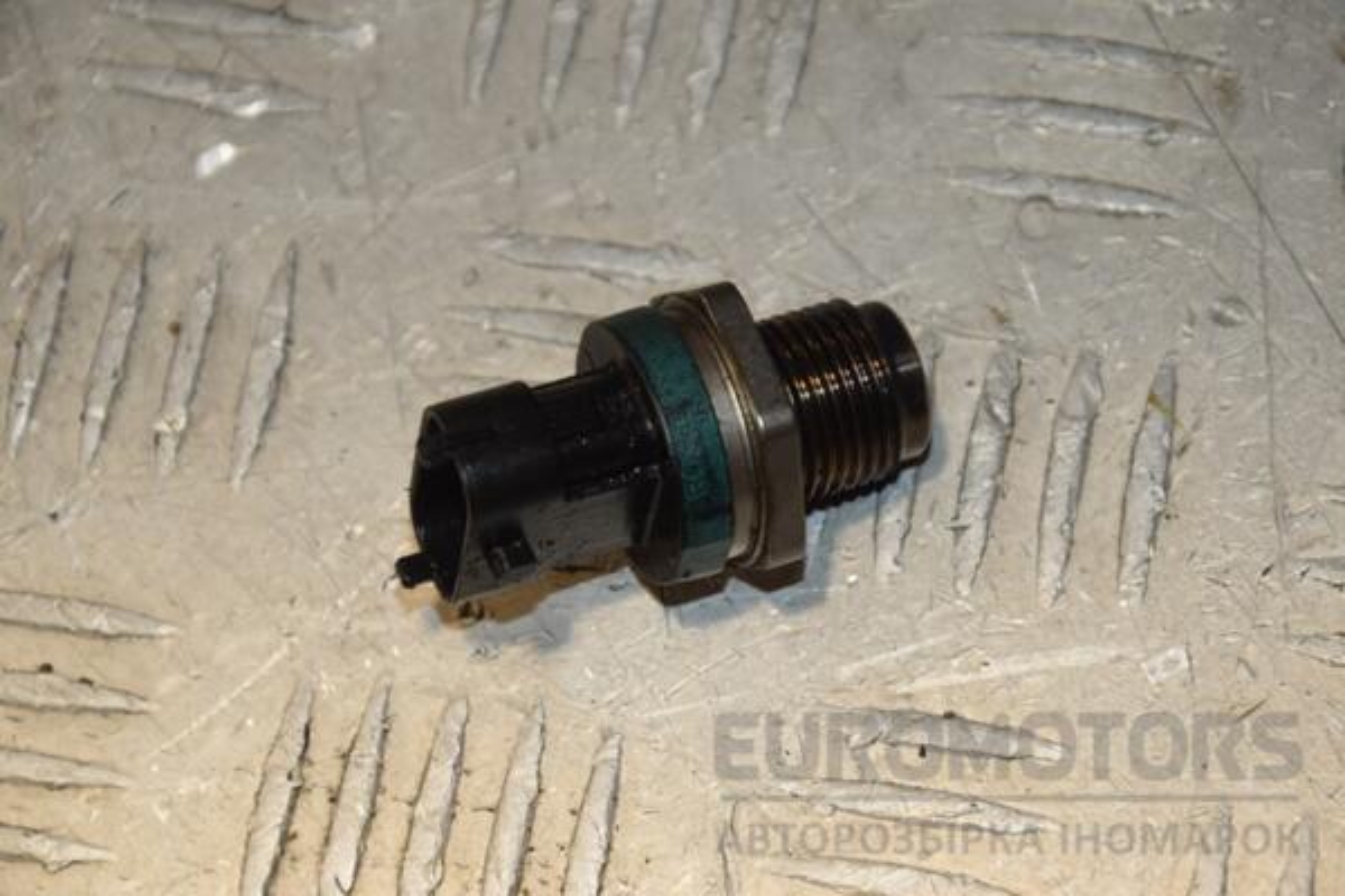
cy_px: 448
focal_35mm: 158
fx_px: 5884
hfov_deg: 13.0
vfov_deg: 8.7
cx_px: 672
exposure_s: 1/200
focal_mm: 105
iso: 800
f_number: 8
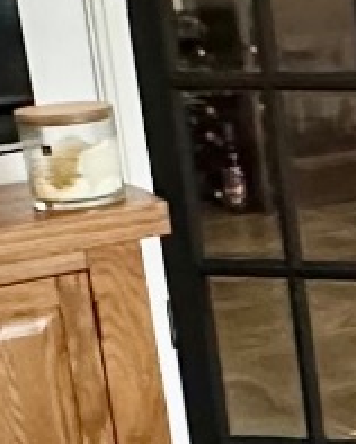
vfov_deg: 13.5
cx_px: 985
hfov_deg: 9.2
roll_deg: +1.5
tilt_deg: -15.8
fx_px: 1867
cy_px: 327
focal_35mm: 142
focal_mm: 2.22
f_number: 2.2
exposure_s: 1/60
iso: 320
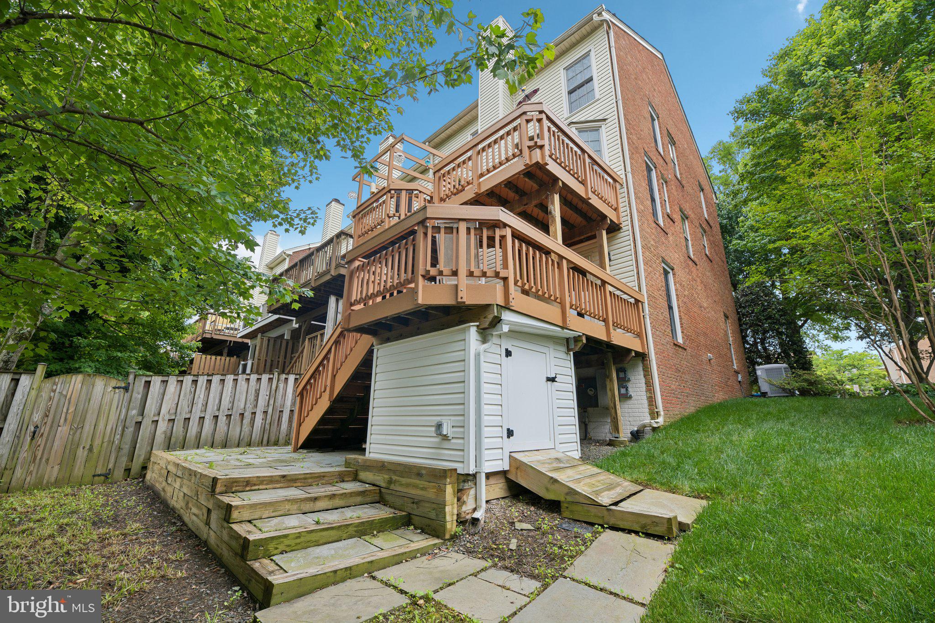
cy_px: 312
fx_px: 364
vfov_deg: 81.2
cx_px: 468
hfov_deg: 104.3
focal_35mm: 14
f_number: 8
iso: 100
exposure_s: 1/40
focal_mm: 14
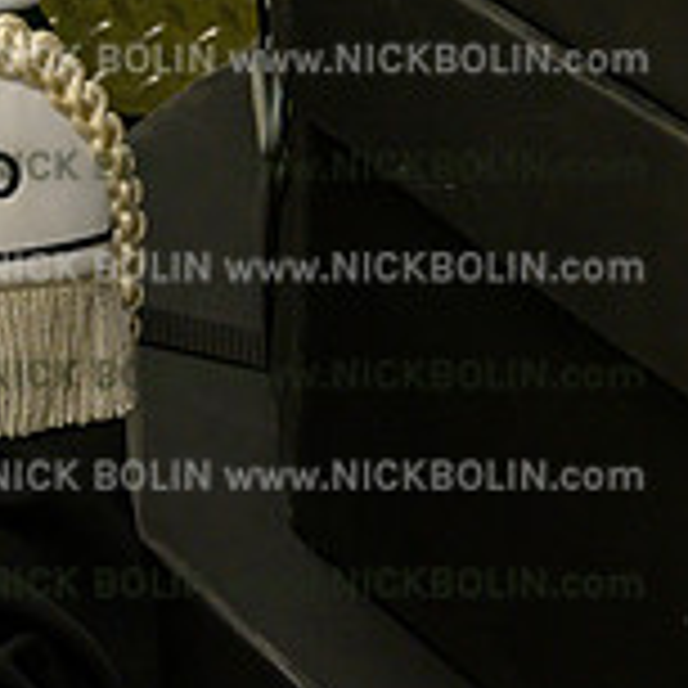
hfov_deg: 8.5
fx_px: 4497
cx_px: -409
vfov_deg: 8.6
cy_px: -146
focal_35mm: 200
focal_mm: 62
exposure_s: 1/100
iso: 2500
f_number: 8
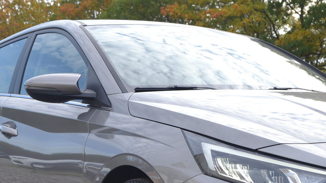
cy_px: 172
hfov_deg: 24.1
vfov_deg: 13.6
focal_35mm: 88
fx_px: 761
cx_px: 215
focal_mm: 26
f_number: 6.3
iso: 100
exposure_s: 1/160
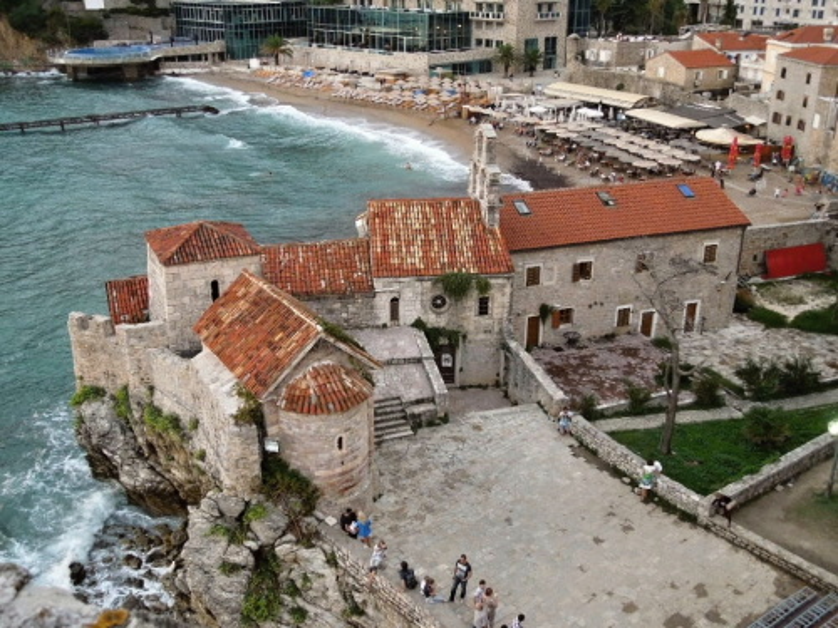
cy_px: 314
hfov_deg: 52.6
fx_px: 847
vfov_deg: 40.7
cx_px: 419
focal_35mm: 35
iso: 400
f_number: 3.7
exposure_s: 1/40
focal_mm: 6.3
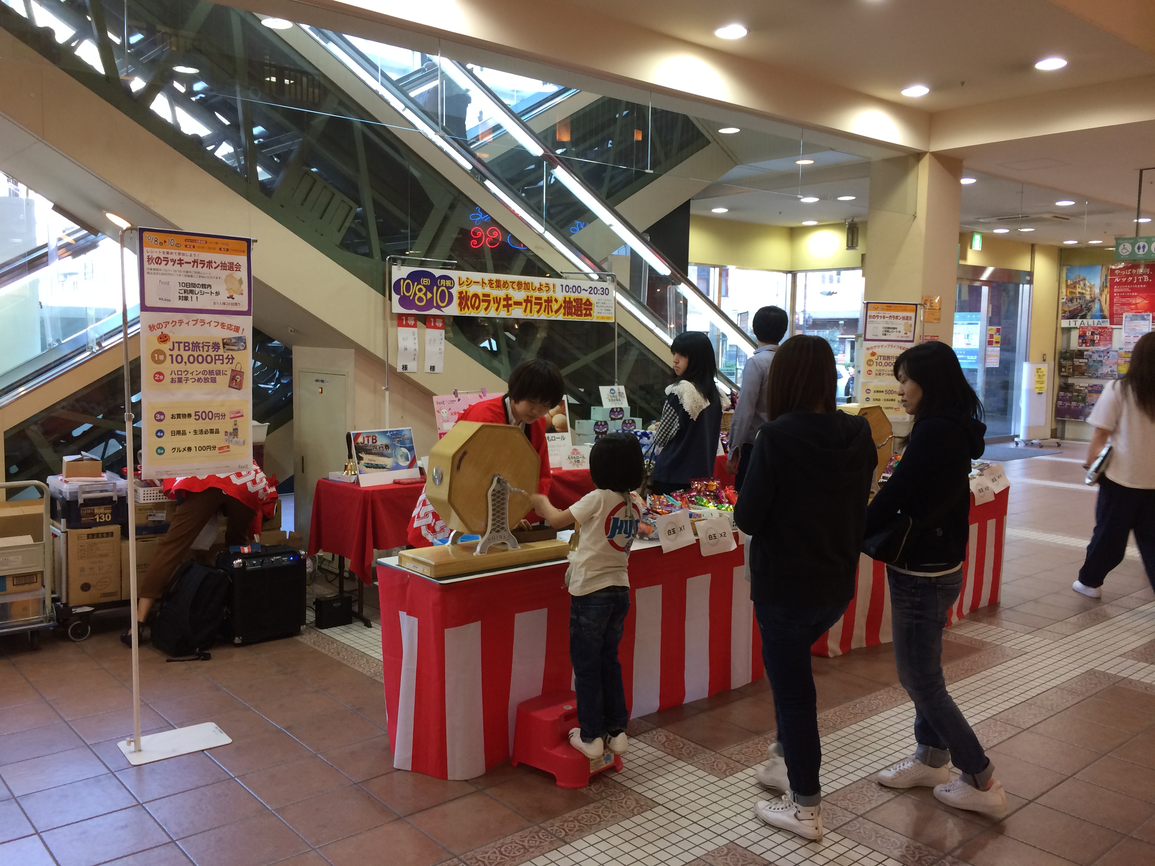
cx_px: 578
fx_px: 968
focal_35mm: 29
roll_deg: -1.0
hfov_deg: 61.7
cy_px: 433
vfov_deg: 48.2
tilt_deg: -5.7
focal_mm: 4.15
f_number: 2.2
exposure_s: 1/30
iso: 80
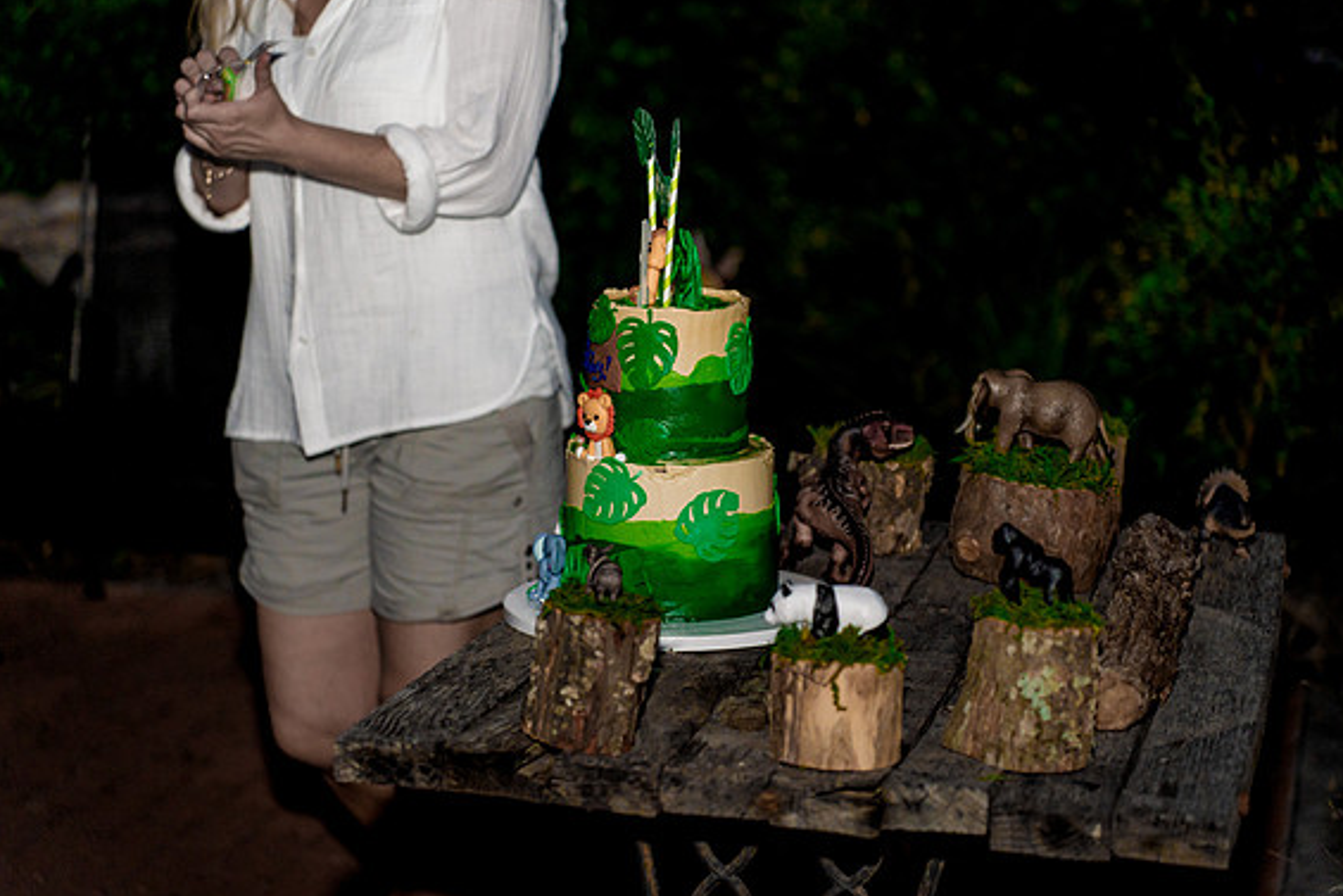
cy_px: 448
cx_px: 668
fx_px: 2873
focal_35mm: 77
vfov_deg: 17.7
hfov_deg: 26.3
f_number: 2.8
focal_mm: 75
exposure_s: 1/250
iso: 2000
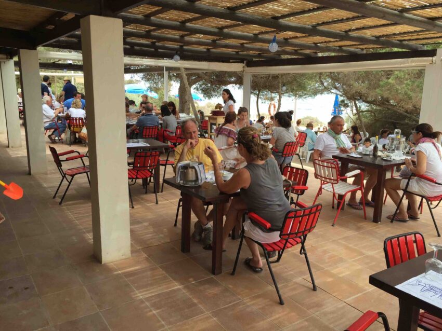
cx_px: 221
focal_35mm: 29
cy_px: 166
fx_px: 370
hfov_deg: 61.6
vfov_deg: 48.2
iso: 32
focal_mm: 4.15
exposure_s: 1/289
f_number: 2.2
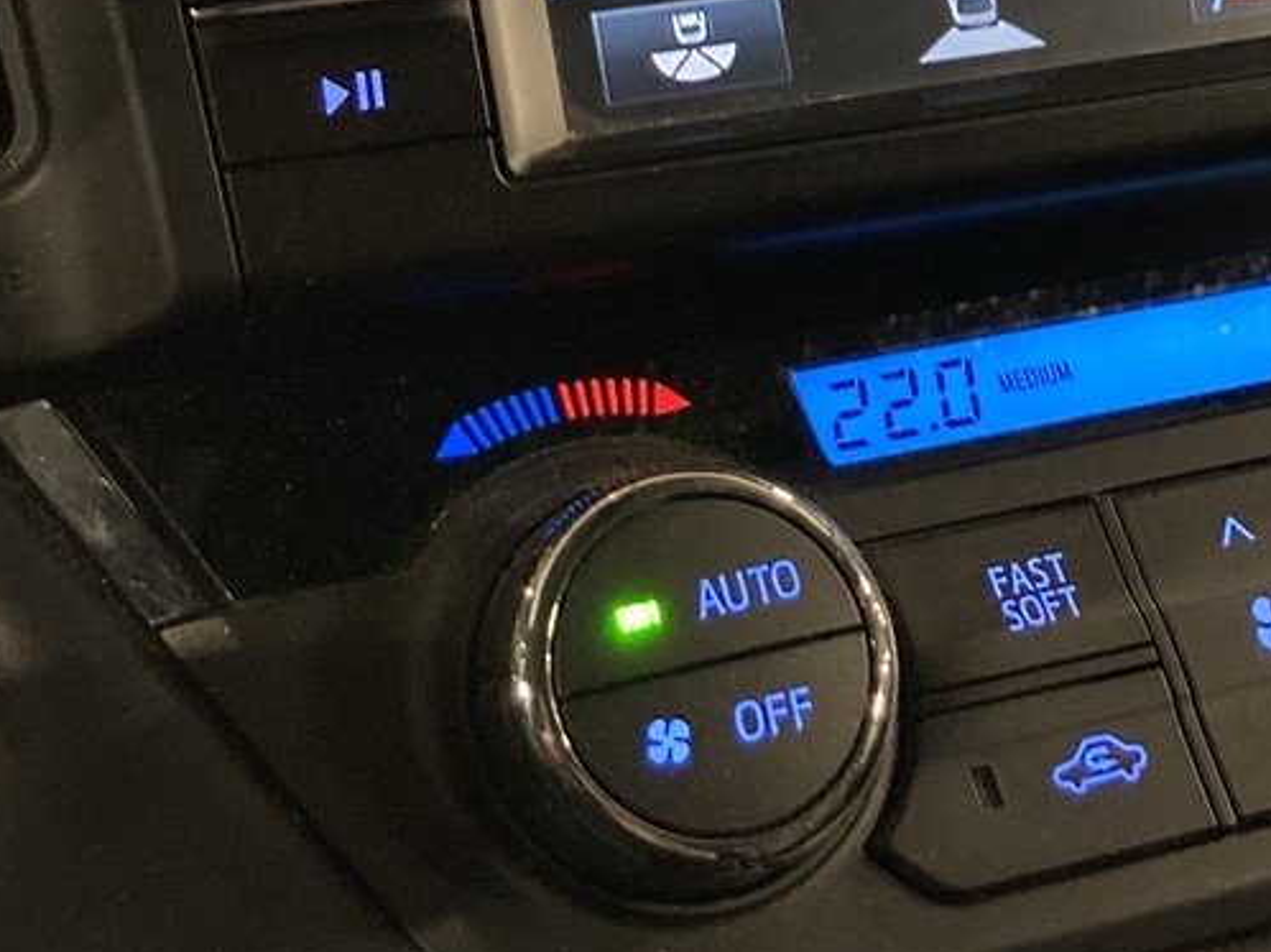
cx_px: 1000
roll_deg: -4.1
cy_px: -3
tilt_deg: -19.8
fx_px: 2973
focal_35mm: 81
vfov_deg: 17.8
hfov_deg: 23.8
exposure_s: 1/30
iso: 640
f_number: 1.8
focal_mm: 3.99
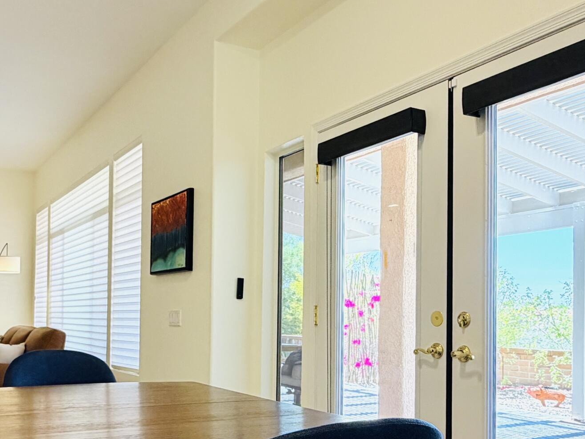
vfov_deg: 41.0
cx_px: 262
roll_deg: -0.8
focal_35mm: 32
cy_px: 388
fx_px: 541
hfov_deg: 56.7
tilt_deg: -1.6
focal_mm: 2.22
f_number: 2.2
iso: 125
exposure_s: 1/120
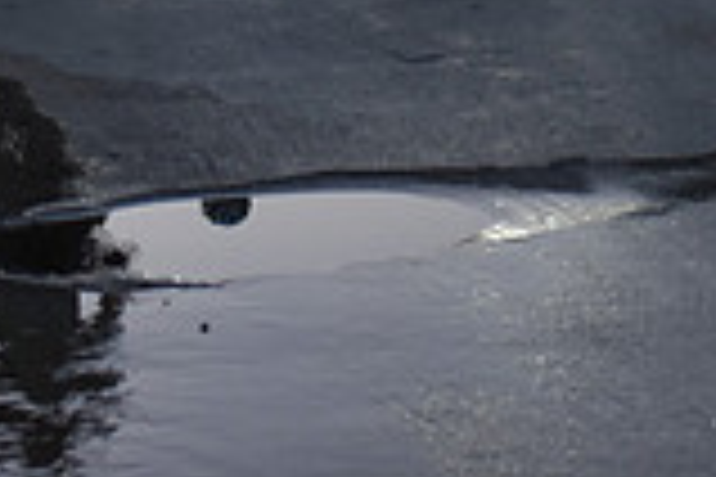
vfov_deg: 7.3
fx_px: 3639
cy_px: -380
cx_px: 775
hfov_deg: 11.1
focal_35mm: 183
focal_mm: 50
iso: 2500
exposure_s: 1/400
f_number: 2.8
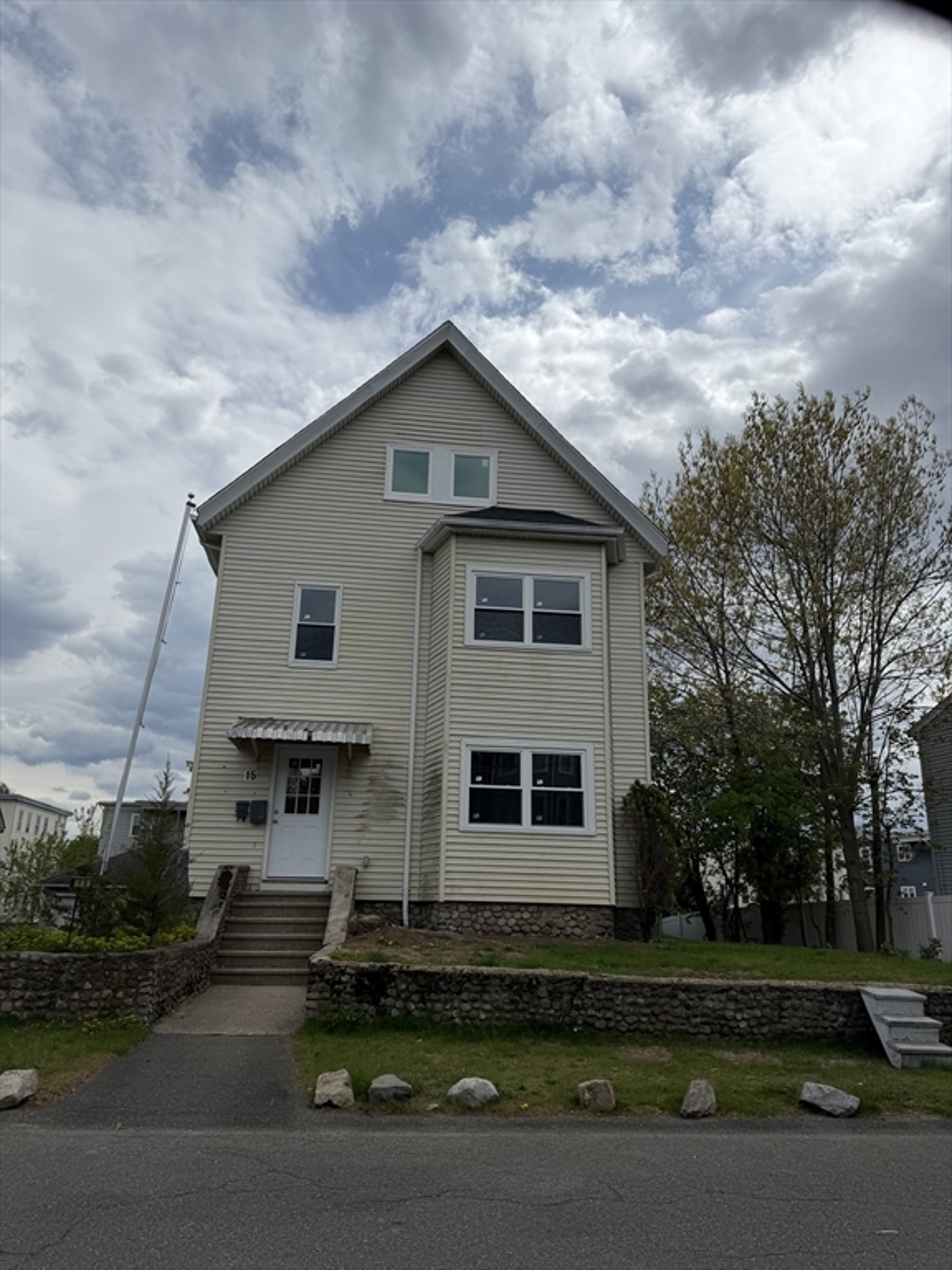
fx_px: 880
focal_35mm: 24
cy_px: 635
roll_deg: -2.4
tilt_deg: +15.4
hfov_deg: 56.8
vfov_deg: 71.6
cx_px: 476
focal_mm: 6.76
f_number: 1.78
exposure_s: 1/11905
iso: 80
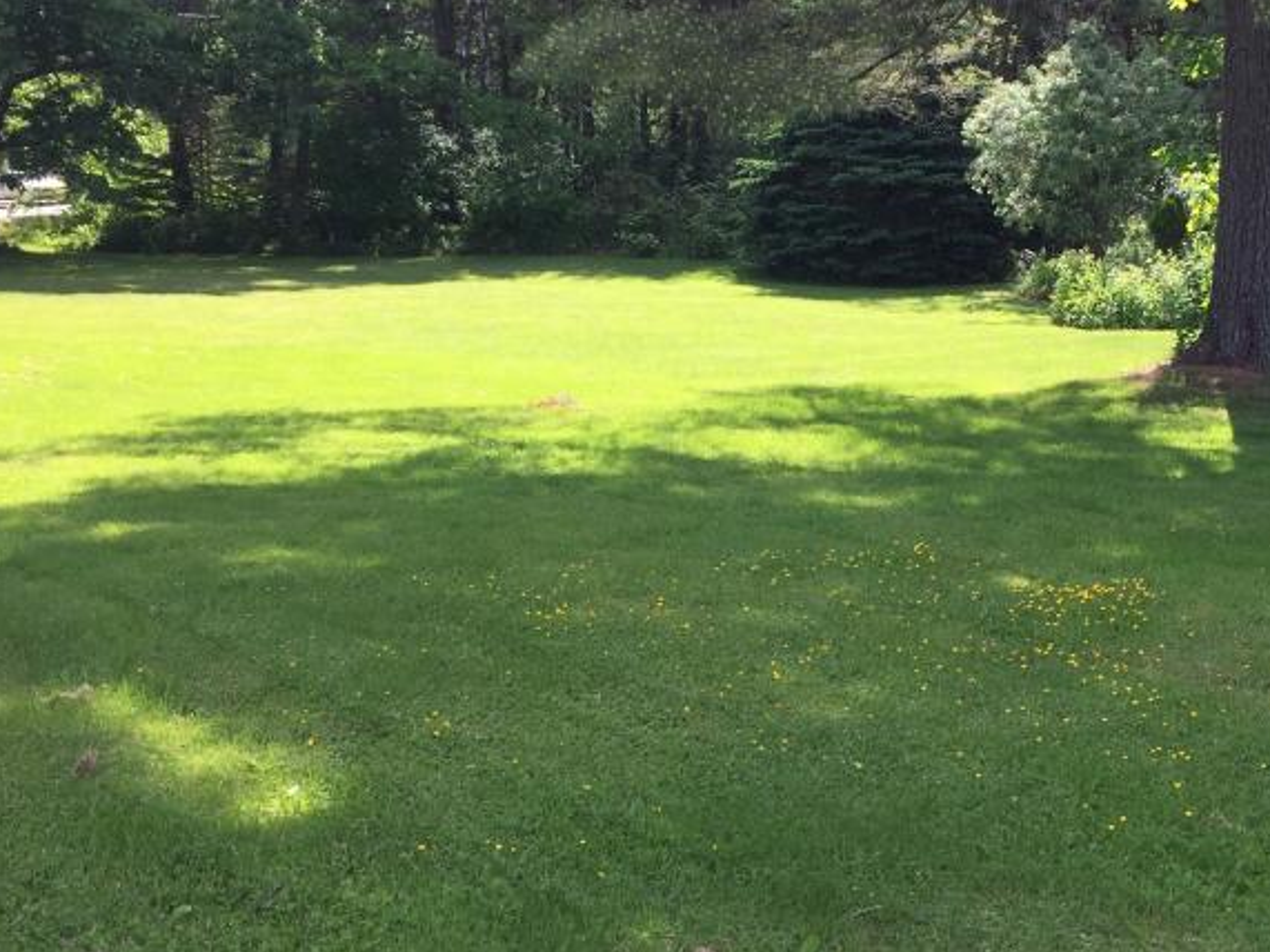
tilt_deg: -8.9
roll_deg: +0.4
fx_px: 1907
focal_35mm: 52
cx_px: 879
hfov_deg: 36.3
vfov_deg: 28.0
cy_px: 460
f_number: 2.2
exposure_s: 1/488
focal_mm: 4.15
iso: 32
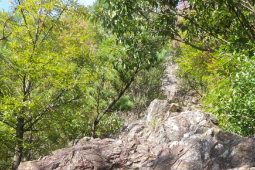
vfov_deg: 19.9
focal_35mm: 67
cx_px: 158
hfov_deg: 30.0
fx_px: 475
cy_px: 151
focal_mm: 6.2
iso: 64
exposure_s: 1/160
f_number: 3.8
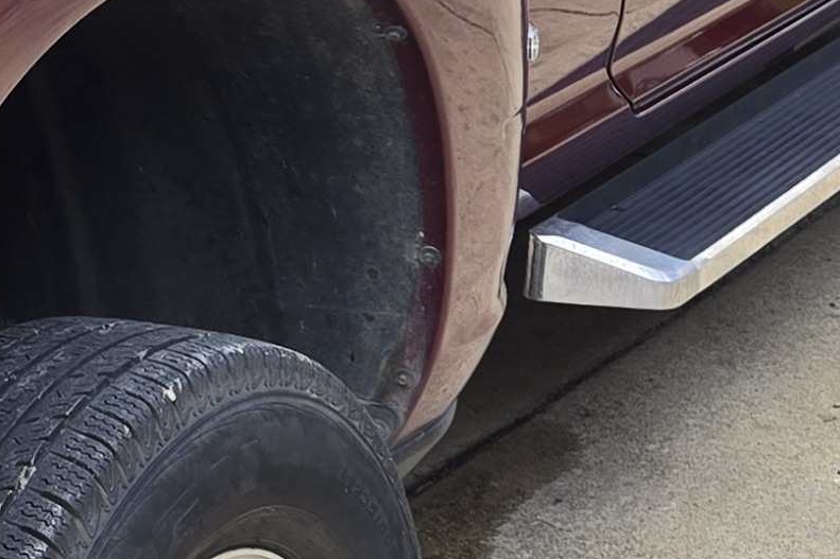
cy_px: 186
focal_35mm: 121
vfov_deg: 11.3
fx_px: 2823
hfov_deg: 15.2
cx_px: -536
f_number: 1.8
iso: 25
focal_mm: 5.4
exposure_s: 1/409
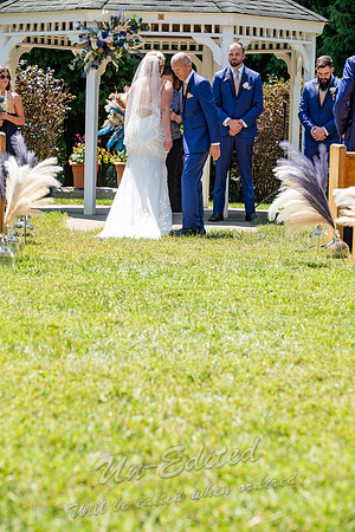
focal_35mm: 116
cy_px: 266
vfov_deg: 17.6
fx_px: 1716
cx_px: 178
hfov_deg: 11.8
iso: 200
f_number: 5
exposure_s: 1/500
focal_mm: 77.3
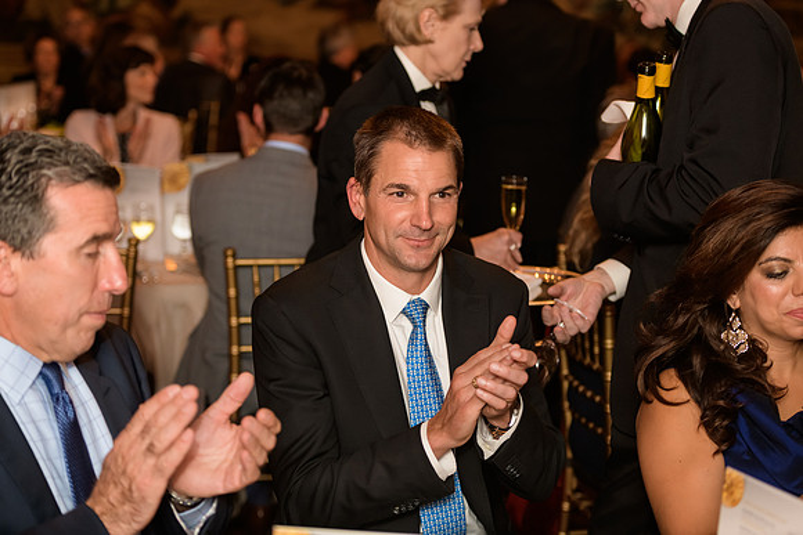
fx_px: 1562
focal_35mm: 70
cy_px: 268
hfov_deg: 28.8
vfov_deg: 19.5
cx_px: 402
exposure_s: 1/125
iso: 1250
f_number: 3.2
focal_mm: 70
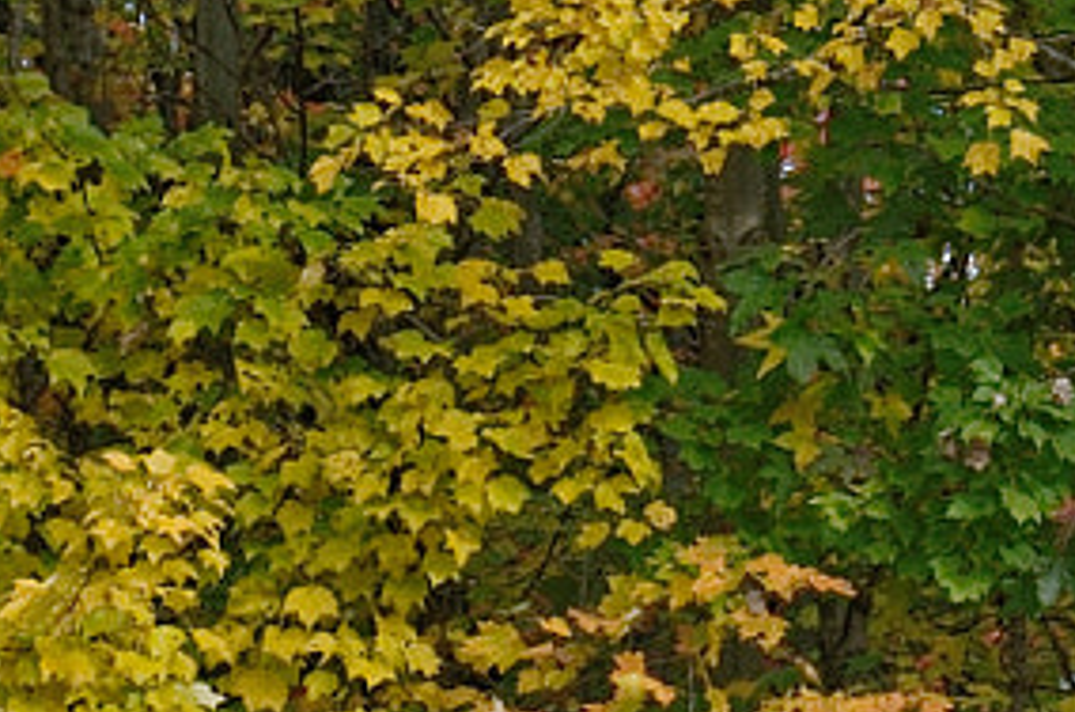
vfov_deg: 3.9
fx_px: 10398
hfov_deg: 5.9
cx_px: 999
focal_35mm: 349
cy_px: -415
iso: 200
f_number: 5
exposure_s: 1/320
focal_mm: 62
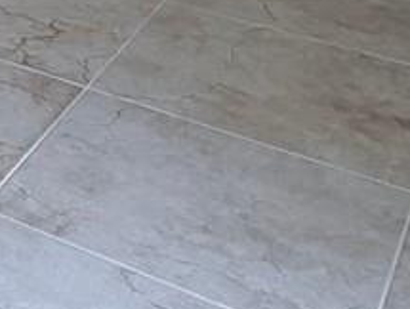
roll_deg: +2.1
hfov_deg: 14.3
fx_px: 1234
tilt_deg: -0.2
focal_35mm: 104
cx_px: -505
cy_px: -547
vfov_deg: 10.8
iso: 160
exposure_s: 1/120
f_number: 2.2
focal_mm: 2.22
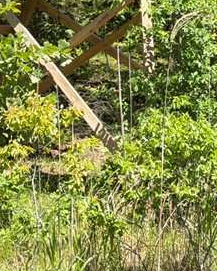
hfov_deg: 8.7
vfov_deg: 10.7
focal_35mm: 177
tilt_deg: +5.9
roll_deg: +2.2
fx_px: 1420
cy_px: -38
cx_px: 113
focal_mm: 6.76
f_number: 1.78
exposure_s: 1/1429
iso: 64
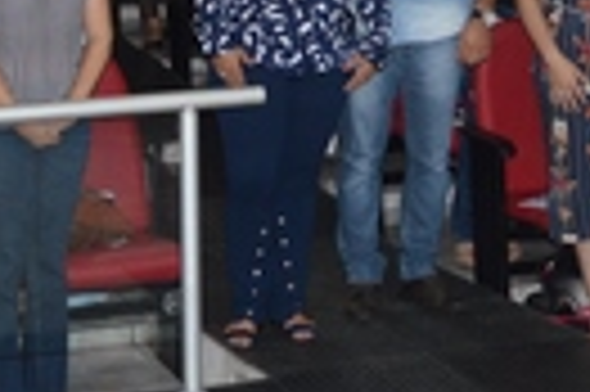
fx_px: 2406
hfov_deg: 13.9
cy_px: -203
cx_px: 126
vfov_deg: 9.1
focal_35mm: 147
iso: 450
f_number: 3.5
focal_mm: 20
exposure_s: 1/60
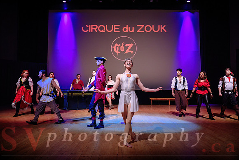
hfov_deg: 62.8
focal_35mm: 30
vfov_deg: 44.3
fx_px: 196
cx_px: 120
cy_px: 80
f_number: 2.8
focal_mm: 29.5
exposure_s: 1/160
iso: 1600
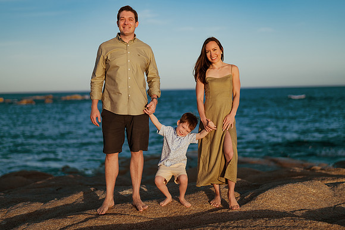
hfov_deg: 34.5
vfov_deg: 23.4
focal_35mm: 58
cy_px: 115
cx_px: 172
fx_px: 556
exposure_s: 1/5000
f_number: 1.8
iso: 100
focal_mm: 58
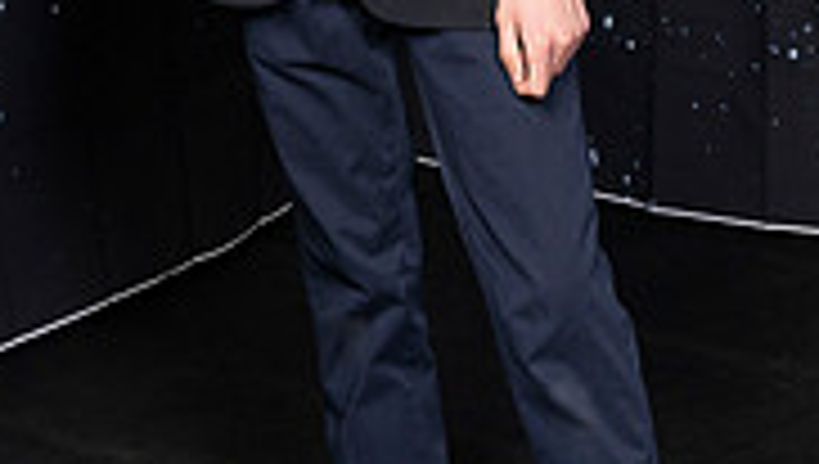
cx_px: 396
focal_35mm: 124
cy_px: -514
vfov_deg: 9.1
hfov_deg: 17.3
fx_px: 2697
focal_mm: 48
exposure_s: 1/160
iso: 320
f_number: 9
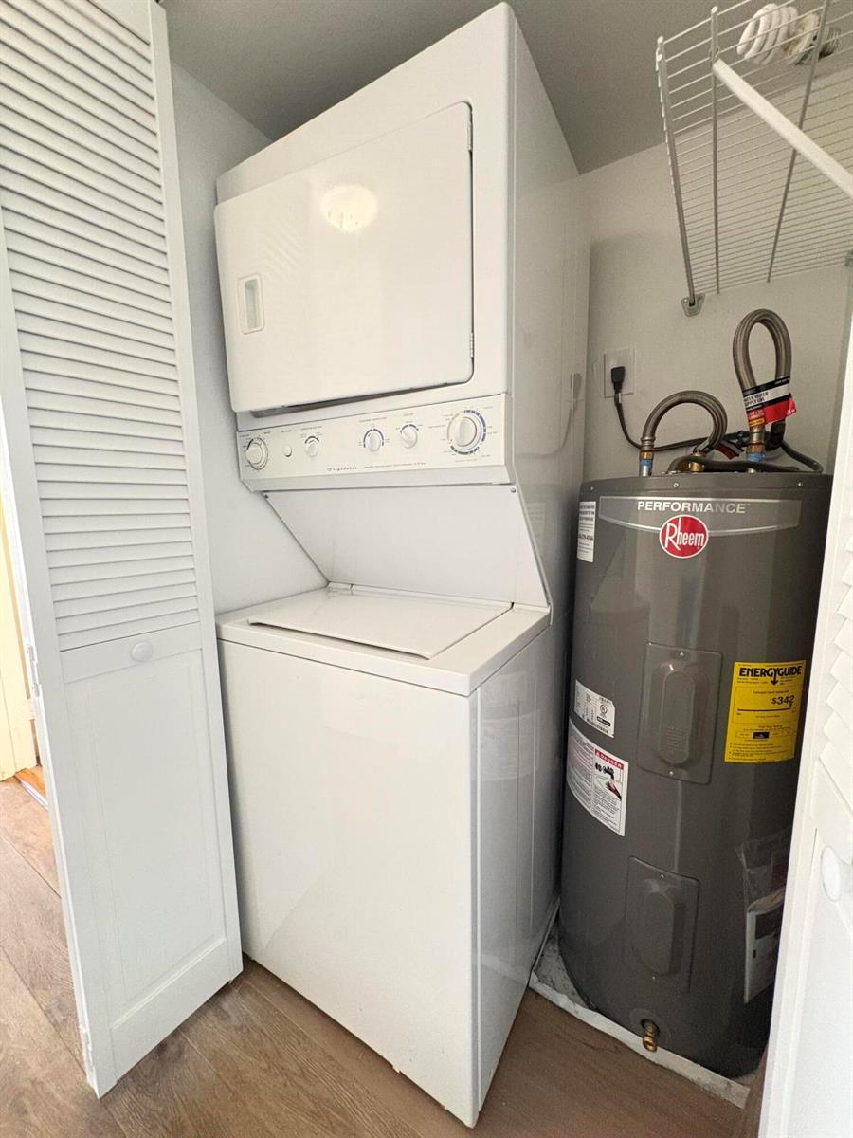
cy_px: 569
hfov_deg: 85.7
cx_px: 426
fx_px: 460
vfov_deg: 102.1
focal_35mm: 14
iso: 640
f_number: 2.2
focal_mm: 2.22
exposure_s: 1/40
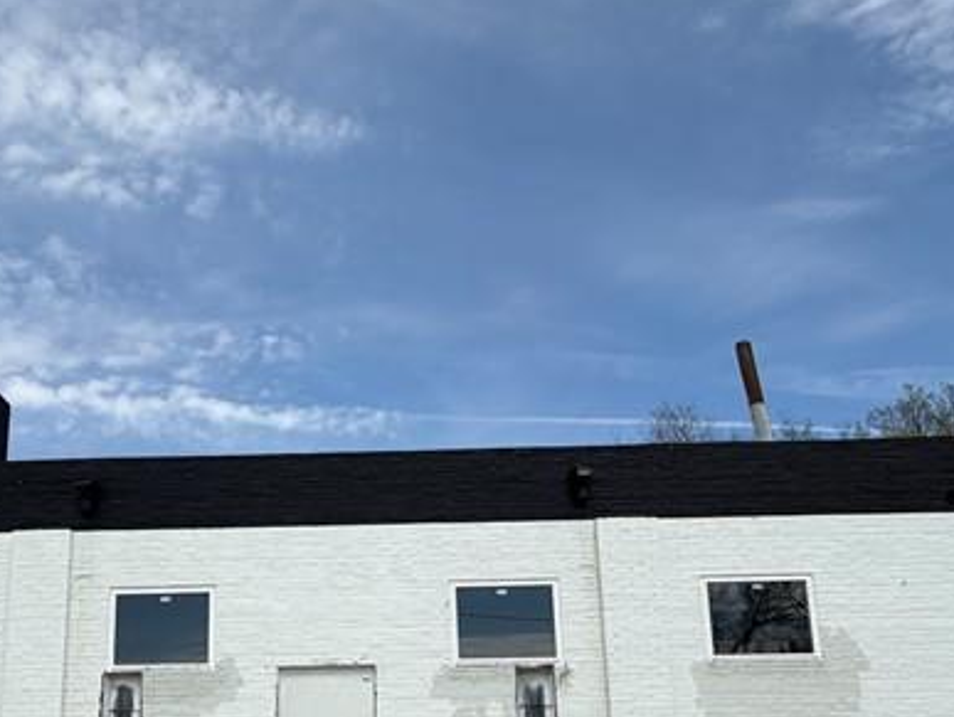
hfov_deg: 49.4
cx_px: 338
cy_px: 540
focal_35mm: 37
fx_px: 1021
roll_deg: +1.2
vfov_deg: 37.7
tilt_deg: +13.3
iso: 20
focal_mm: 2.22
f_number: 2.2
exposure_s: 1/1368
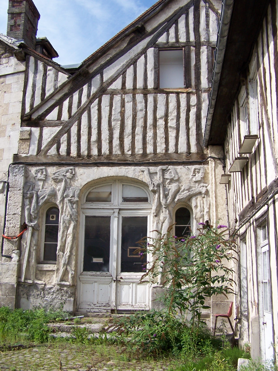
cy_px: 186
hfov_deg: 37.7
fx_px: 407
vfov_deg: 49.0
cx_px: 139
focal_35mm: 38
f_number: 4
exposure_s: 1/750
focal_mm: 6.3
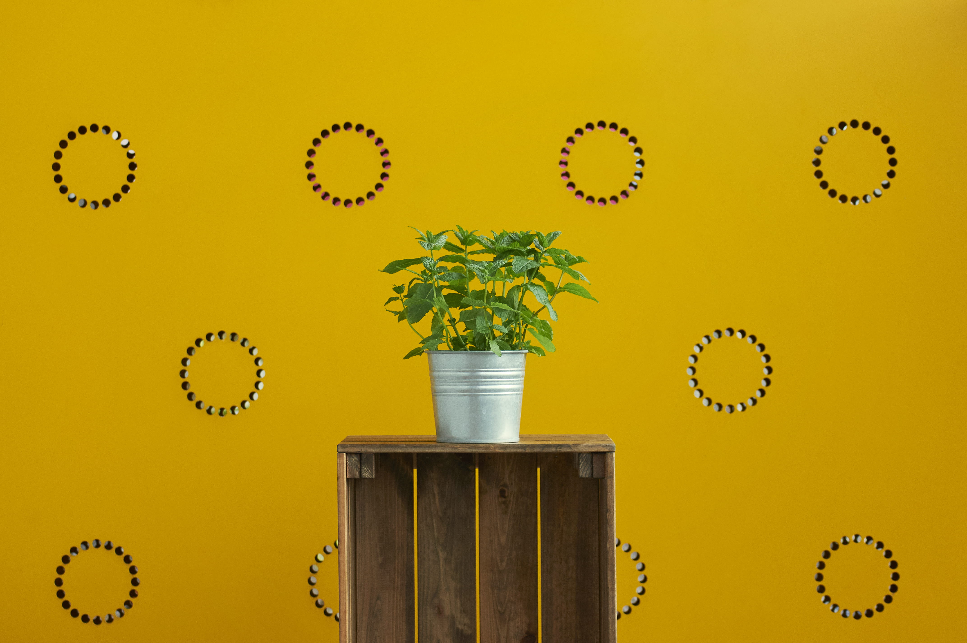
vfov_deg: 13.0
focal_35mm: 105
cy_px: 322
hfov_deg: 19.5
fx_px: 2817
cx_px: 484
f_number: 6.3
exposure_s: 1/160
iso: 400
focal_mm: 70
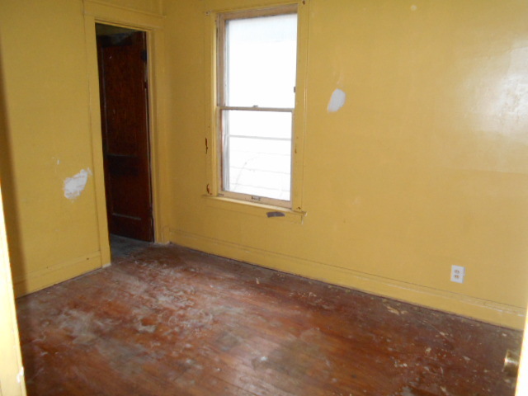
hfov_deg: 67.3
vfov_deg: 53.1
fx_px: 397
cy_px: 198
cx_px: 264
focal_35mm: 26
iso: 400
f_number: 3.2
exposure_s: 1/25
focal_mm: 4.6
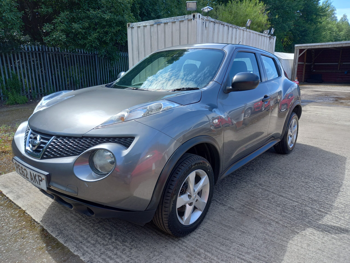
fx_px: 253
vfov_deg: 54.9
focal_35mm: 25
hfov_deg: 69.4
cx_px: 175
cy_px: 132
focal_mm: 4.6
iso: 25
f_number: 2
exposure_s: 1/200
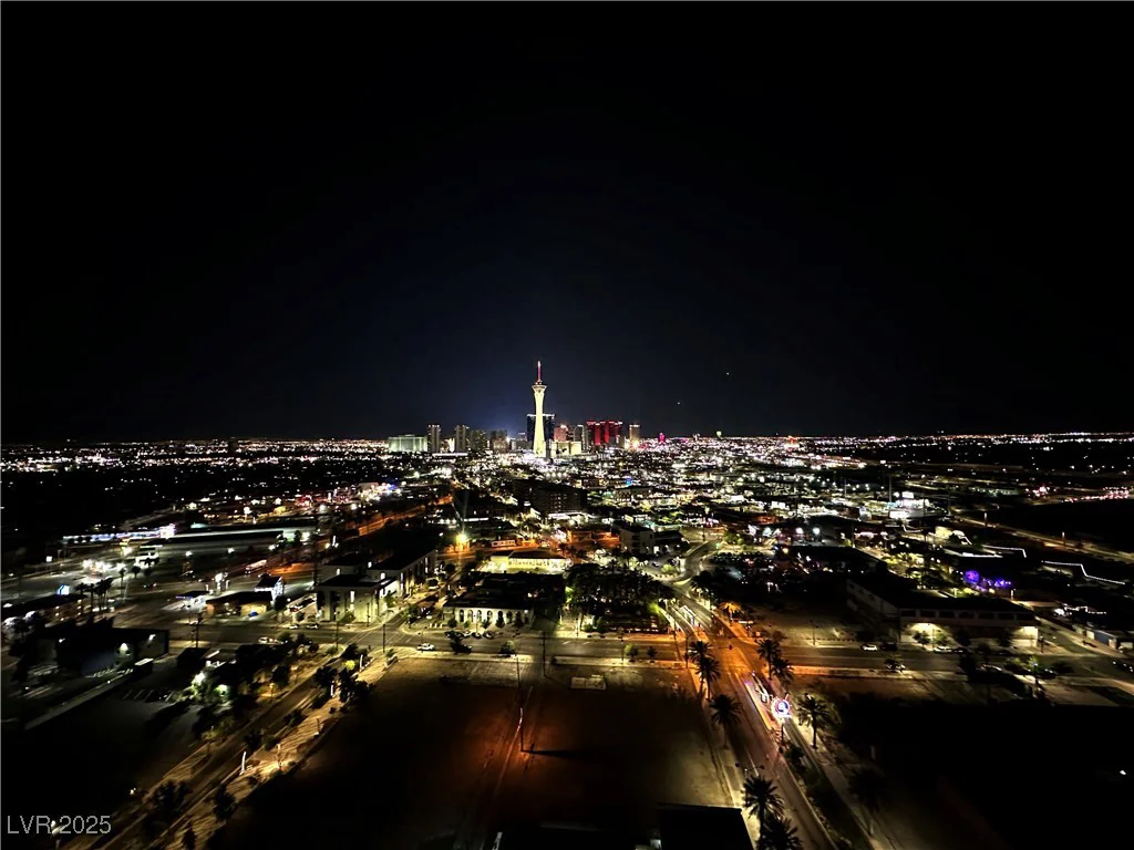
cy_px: 425
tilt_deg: +2.9
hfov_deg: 102.1
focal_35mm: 14
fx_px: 459
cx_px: 567
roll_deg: -0.9
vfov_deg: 85.7
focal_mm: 2.22
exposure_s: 1/30
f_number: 2.2
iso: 1250
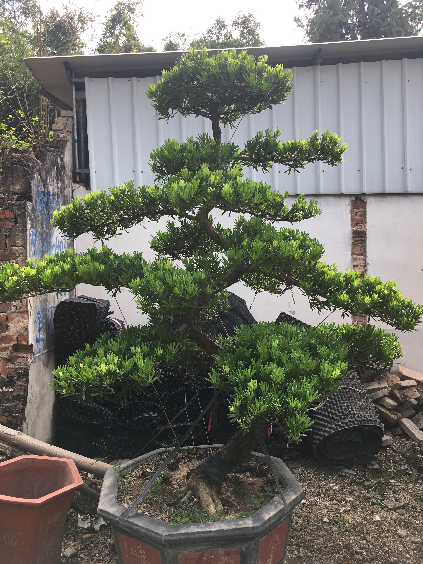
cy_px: 282
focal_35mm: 29
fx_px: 472
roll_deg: +1.1
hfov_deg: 48.2
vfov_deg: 61.7
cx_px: 212
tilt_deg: +1.6
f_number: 2.2
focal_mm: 4.15
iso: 25
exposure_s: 1/392
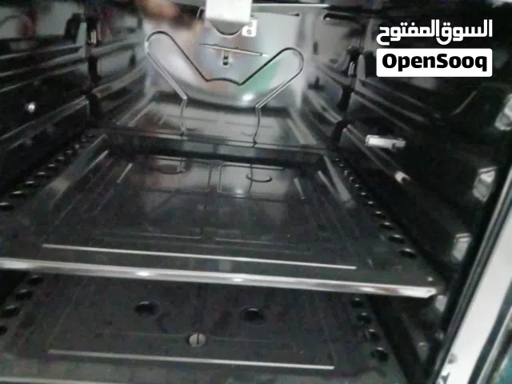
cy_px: 192
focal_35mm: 26
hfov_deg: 67.3
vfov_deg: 53.1
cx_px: 256
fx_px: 385
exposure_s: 1/16.7
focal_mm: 3.98
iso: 5000
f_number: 1.8
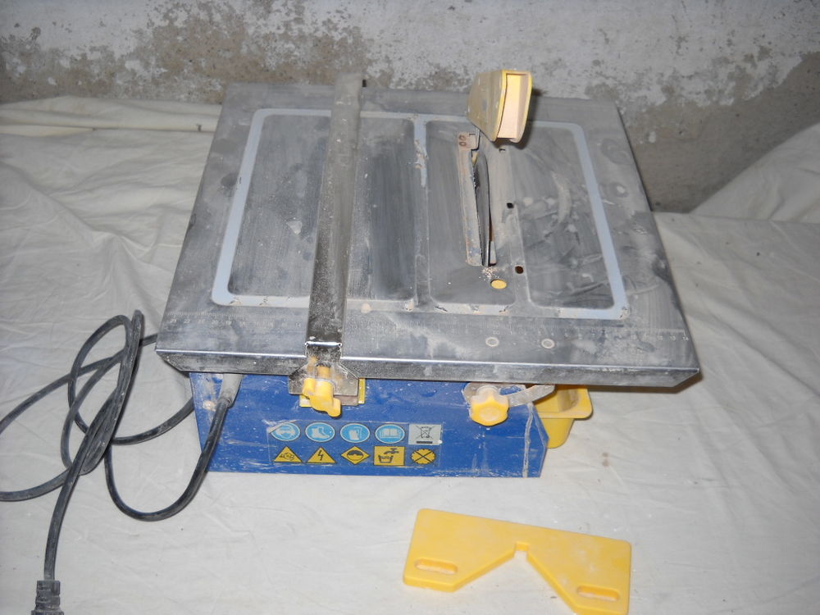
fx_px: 971
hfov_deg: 45.8
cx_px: 410
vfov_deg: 35.1
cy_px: 308
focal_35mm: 41
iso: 64
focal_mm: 6.72
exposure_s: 1/30
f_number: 3.1
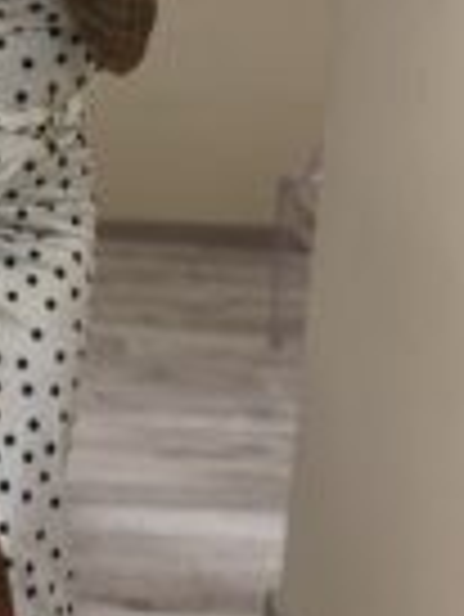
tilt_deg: -24.3
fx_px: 1356
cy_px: 139
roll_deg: -0.6
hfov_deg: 18.8
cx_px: -9
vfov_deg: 25.3
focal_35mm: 76
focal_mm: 5.96
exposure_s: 1/100
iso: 100
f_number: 1.6
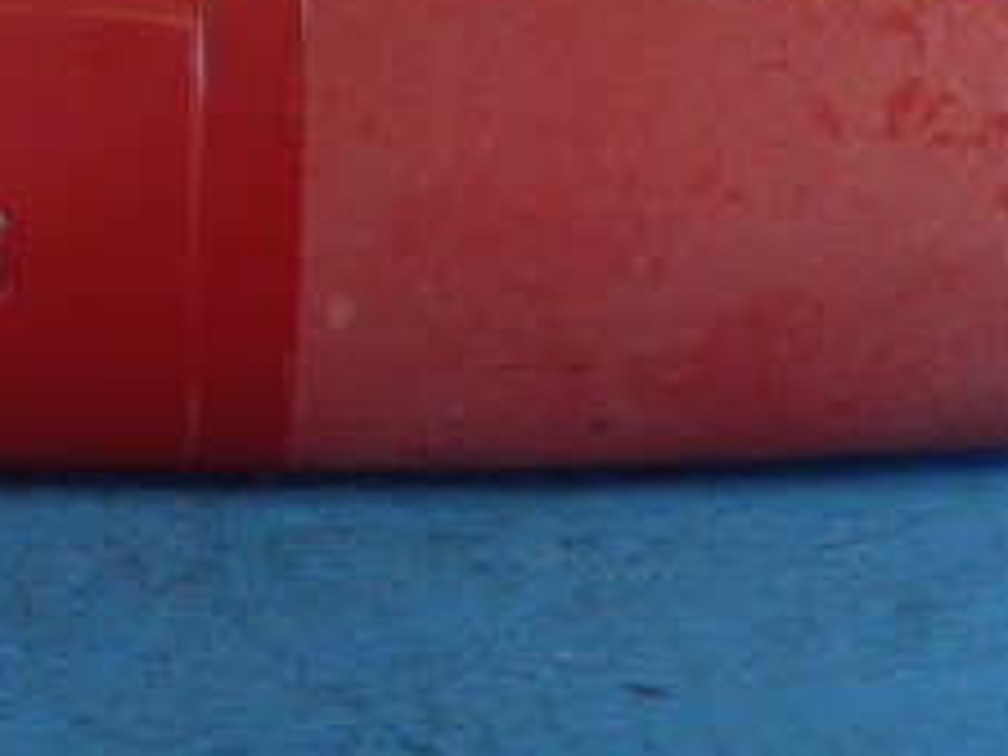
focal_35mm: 80
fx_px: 2330
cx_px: 176
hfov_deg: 24.0
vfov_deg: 17.7
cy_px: -104
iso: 160
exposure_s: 1/60
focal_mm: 5
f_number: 3.9
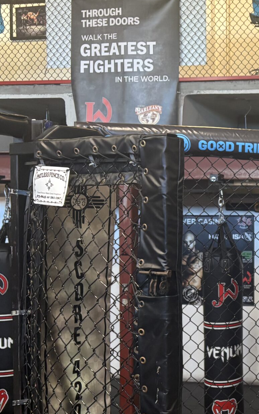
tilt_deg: +0.0
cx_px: 407
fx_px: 644
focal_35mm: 57
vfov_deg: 35.6
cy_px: 233
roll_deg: -0.6
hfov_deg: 19.4
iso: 200
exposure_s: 1/60
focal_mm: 5.96
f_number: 1.6
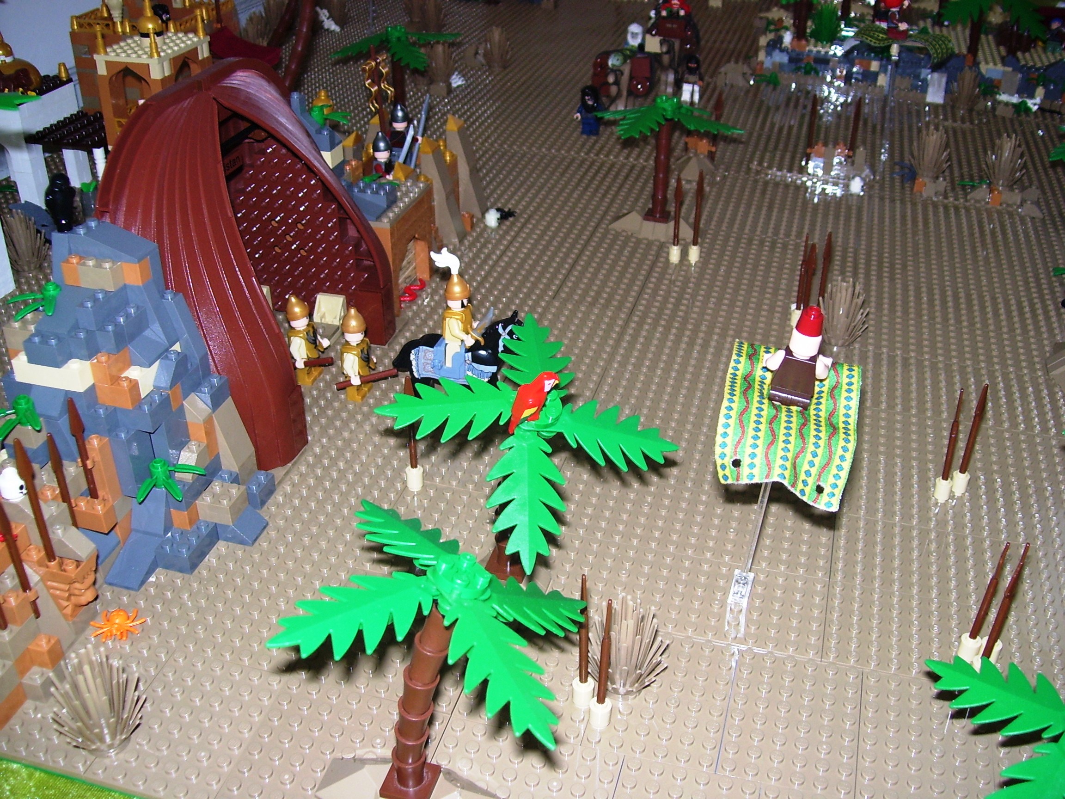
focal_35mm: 36
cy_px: 400
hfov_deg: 51.4
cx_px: 532
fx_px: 1108
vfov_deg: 39.7
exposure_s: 1/60
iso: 80
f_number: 2.7
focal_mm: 6
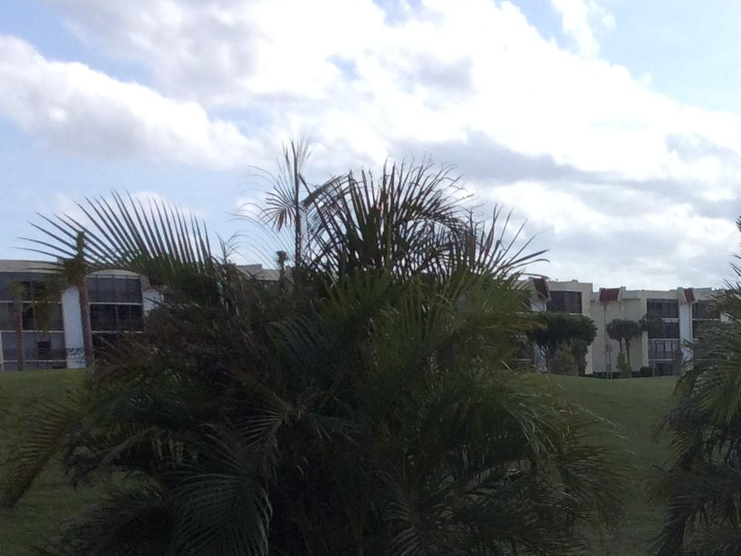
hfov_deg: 21.8
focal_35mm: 85
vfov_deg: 16.7
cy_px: 644
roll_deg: +1.6
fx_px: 1820
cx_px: 807
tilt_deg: -8.4
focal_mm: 3.3
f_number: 2.4
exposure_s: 1/1684
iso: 32
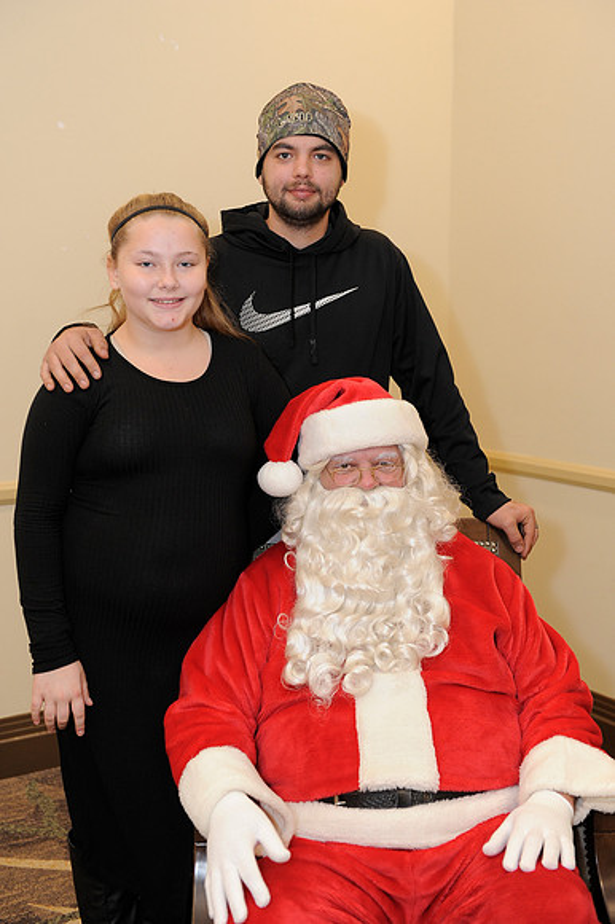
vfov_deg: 39.6
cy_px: 462
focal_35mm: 50
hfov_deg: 27.0
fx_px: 1283
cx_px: 308
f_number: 4
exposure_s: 1/100
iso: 1600
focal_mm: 50
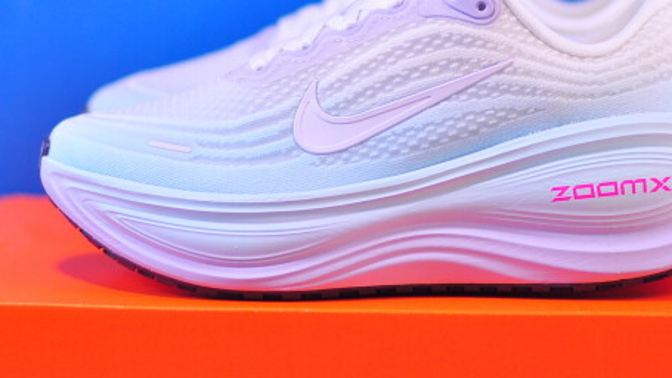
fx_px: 2459
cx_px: 381
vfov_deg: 8.7
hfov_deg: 15.6
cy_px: 2
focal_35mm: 138
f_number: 2
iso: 250
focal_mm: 50
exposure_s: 1/320
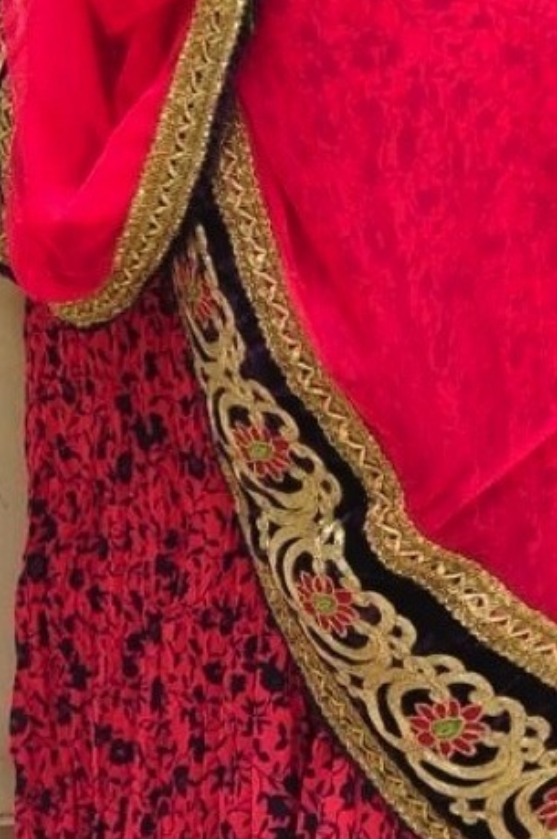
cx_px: 550
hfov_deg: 7.7
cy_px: -243
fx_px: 4117
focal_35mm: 177
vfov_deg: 11.3
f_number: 7.1
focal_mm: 30
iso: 1600
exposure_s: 1/125
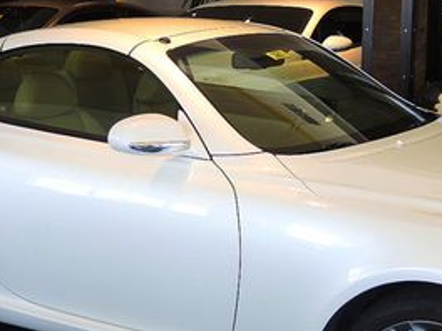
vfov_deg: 21.3
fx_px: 868
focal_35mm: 68
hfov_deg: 28.5
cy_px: 276
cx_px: 253
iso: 80
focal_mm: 6
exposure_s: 1/80
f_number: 2
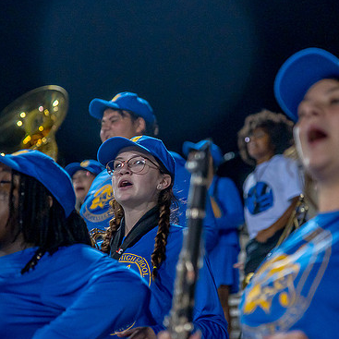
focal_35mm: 161
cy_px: 175
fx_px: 1784
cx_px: 186
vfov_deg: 10.9
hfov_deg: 10.9
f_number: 4
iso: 2000
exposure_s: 1/200
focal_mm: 120
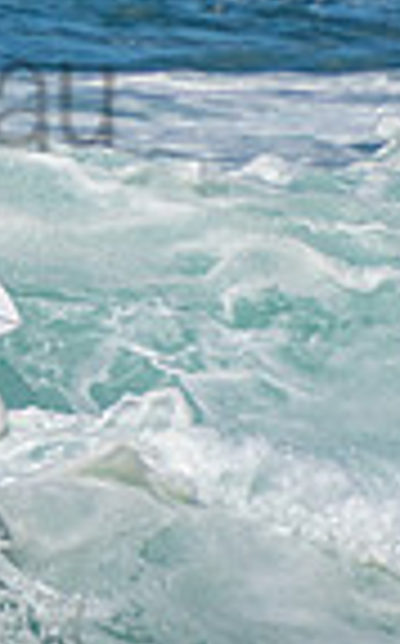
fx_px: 43370
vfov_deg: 0.8
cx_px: -360
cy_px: 43
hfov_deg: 0.5
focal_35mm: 2479
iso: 220
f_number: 5.6
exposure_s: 1/2000
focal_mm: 400
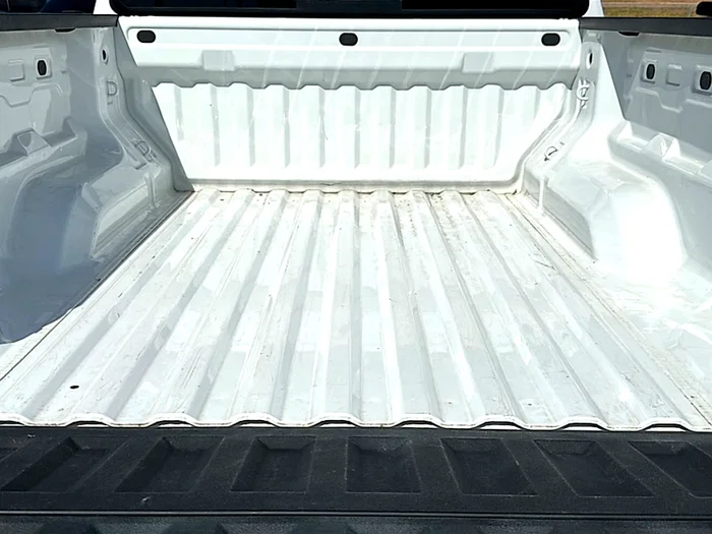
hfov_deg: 60.0
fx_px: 617
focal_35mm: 30
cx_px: 356
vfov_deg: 46.8
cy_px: 267
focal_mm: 6.86
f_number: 1.78
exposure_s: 1/16129
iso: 64
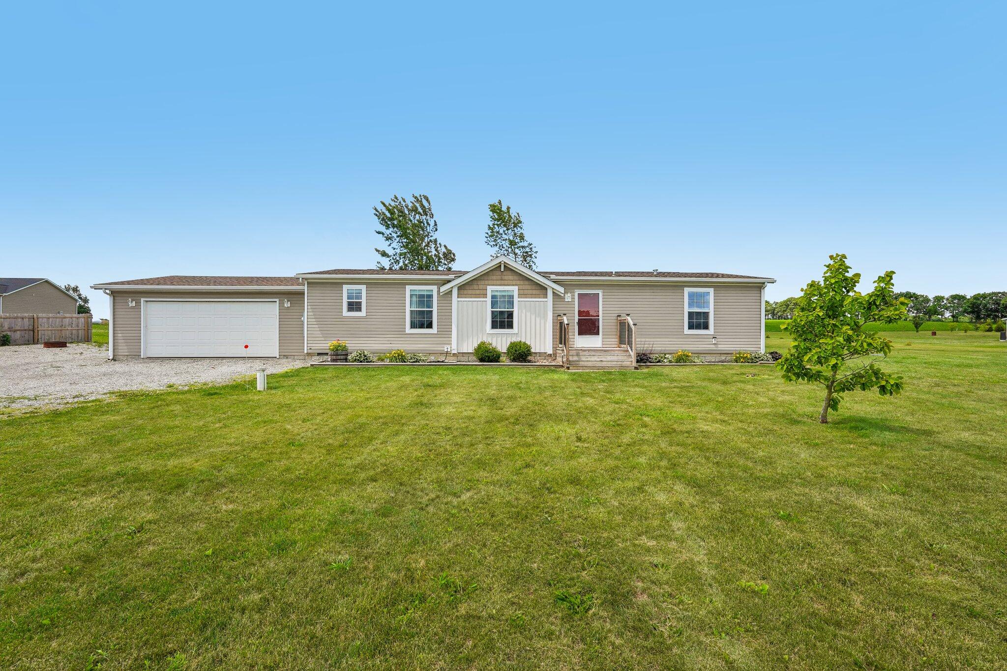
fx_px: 447
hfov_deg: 96.7
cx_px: 504
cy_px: 336
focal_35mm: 16
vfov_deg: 73.7
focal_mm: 16
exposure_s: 1/400
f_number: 8
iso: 100
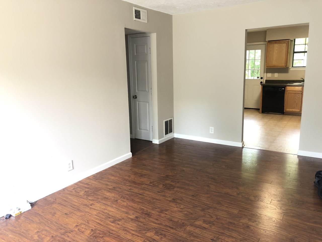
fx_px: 260
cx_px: 161
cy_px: 121
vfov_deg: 49.7
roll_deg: +1.5
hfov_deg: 63.4
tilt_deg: -10.5
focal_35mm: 28
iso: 50
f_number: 1.8
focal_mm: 4
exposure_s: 1/15
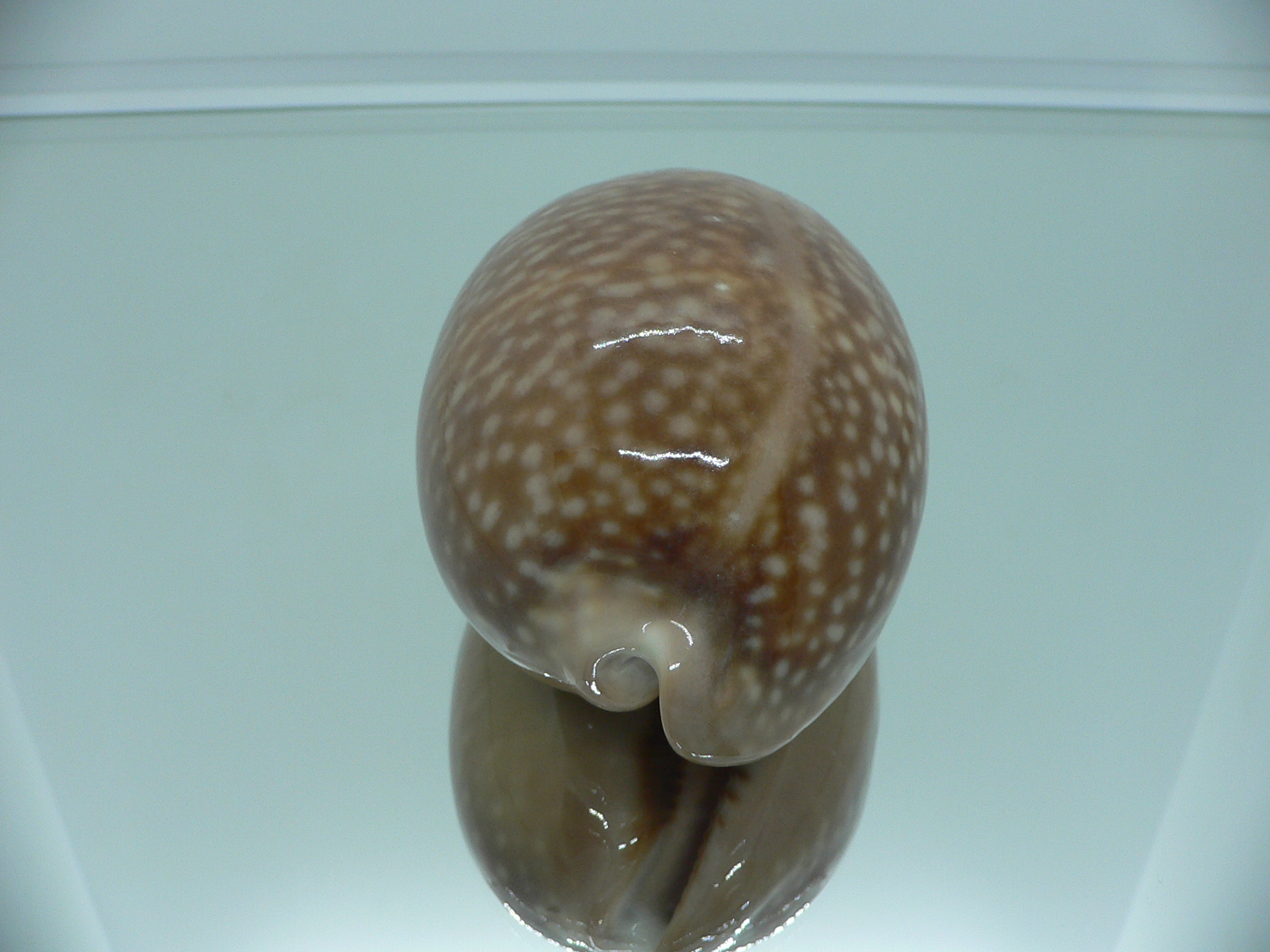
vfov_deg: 40.7
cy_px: 476
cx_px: 635
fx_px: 1284
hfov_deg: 52.6
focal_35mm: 35
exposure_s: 1/60
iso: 80
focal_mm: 4.6
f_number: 2.8
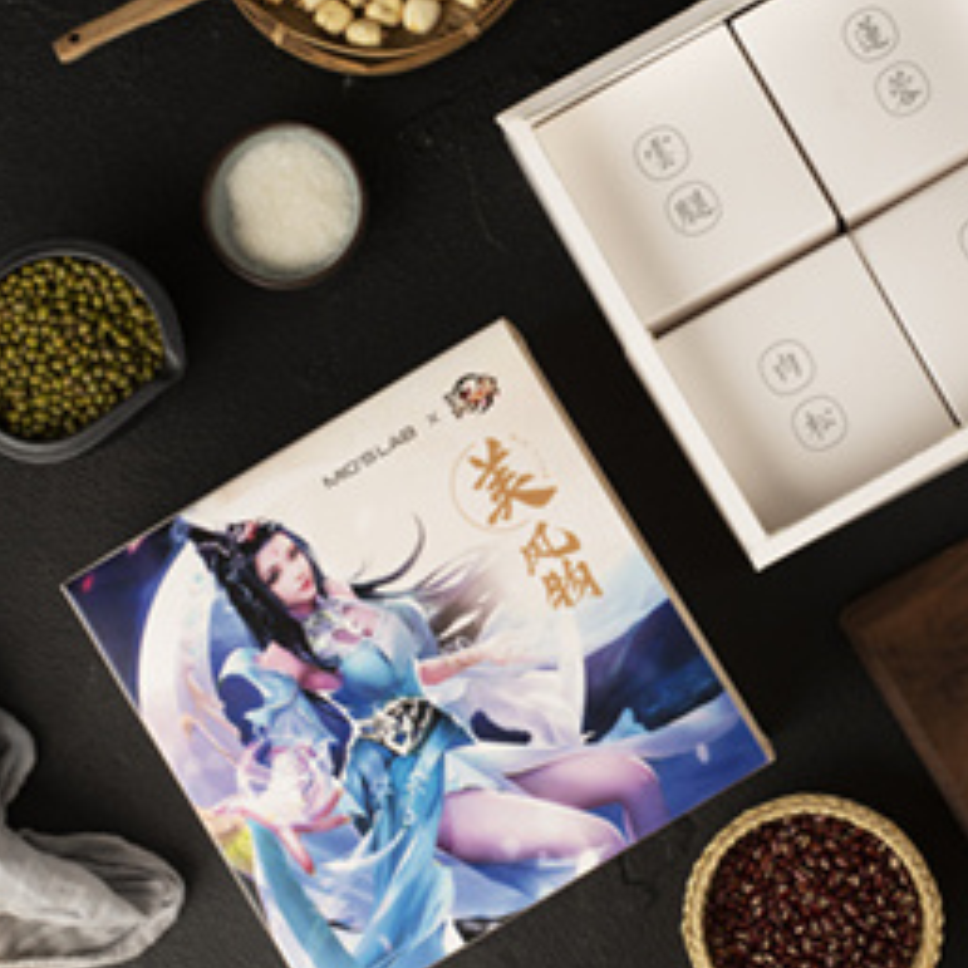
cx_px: 629
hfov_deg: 21.3
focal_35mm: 81
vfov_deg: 21.4
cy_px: 448
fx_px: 2563
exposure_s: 1/200
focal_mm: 50
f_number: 13
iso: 100
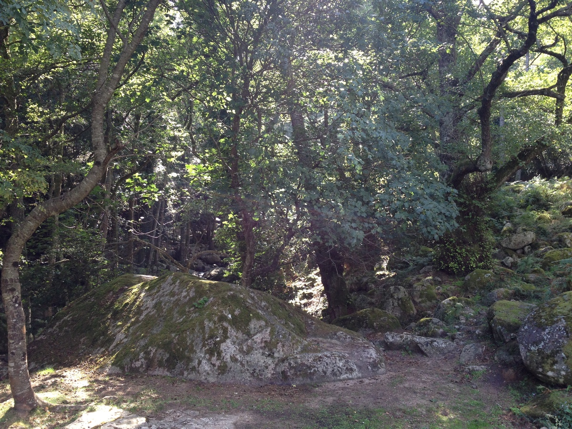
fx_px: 578
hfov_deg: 52.6
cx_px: 286
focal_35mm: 35
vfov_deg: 40.7
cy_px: 214
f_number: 2.4
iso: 100
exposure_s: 1/120
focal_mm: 4.28
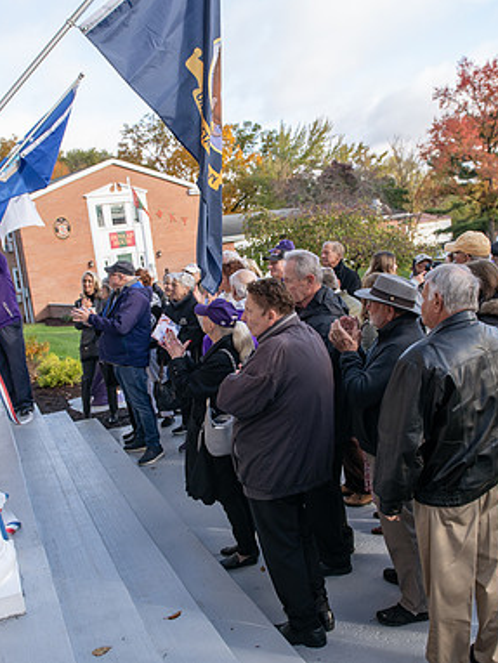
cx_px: 248
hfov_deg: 40.7
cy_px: 331
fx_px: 671
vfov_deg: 52.6
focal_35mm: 35
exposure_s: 1/250
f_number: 4
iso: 160
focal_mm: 24
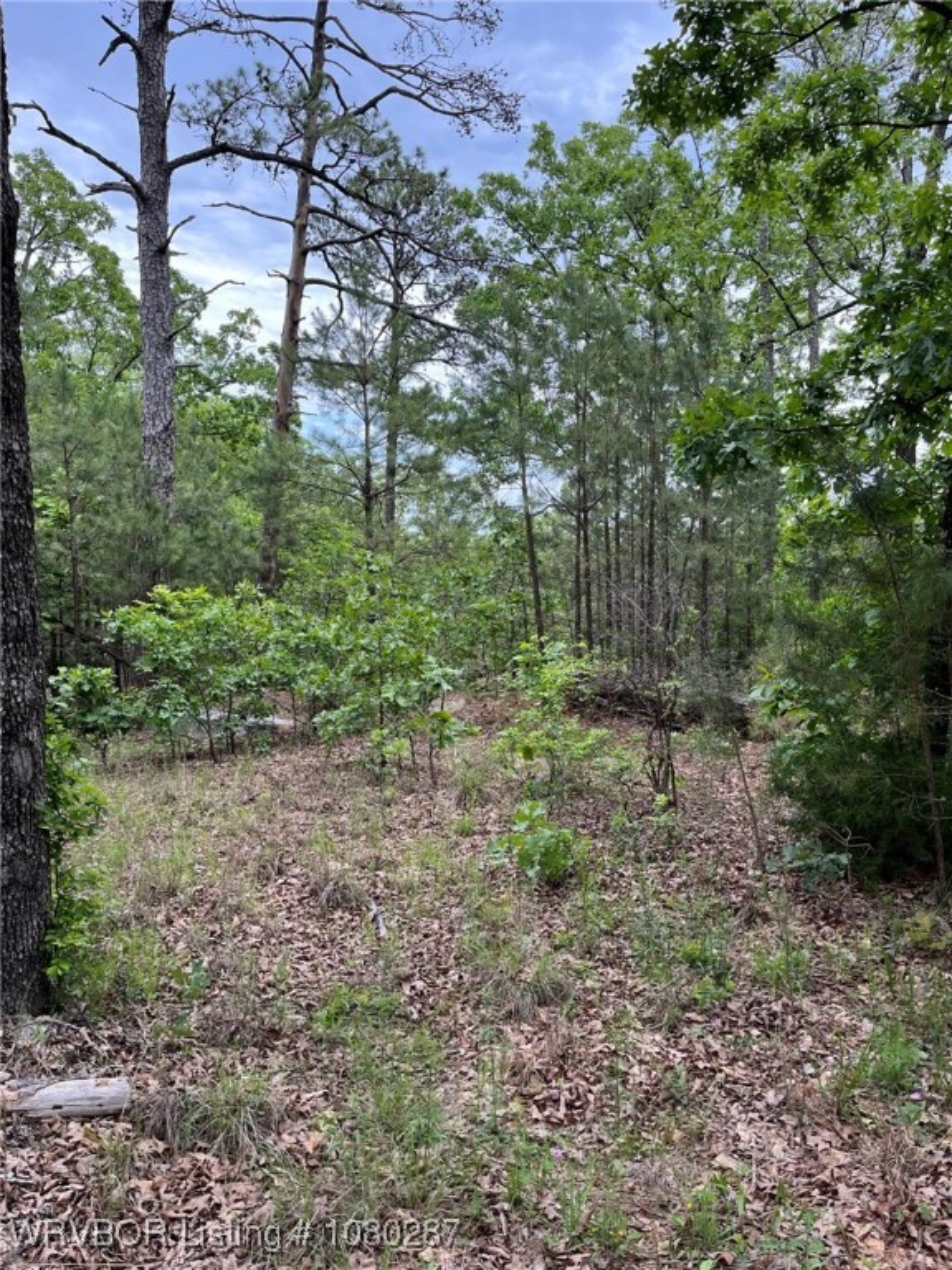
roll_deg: -0.2
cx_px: 476
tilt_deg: -6.2
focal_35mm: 26
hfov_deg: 53.1
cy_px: 635
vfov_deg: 67.3
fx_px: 953
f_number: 1.6
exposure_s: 1/635
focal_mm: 5.1
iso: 50
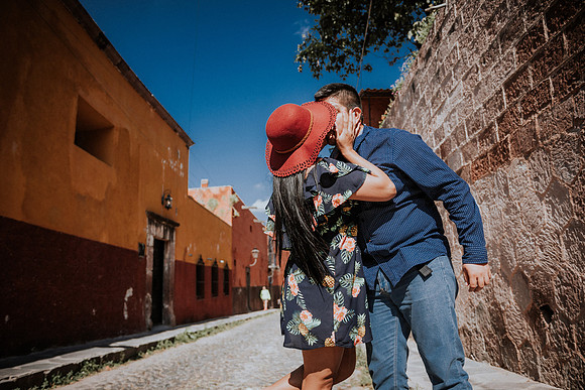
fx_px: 439
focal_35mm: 27
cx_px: 292
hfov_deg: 67.4
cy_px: 195
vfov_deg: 48.0
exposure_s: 1/2500
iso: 100
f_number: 1.8
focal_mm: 18
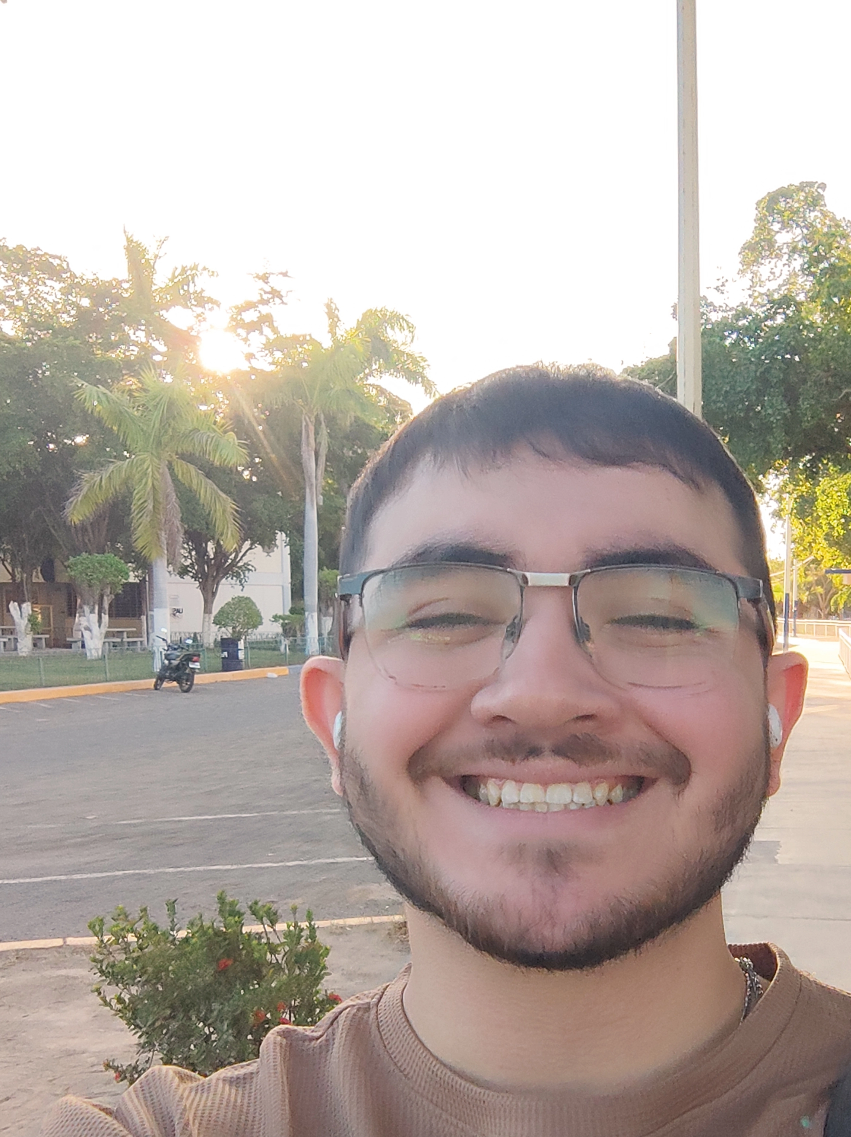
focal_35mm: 44
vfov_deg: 42.4
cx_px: 509
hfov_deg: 32.7
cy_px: 759
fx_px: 1444
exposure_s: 1/525
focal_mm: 3.14
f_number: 2.2
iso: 100
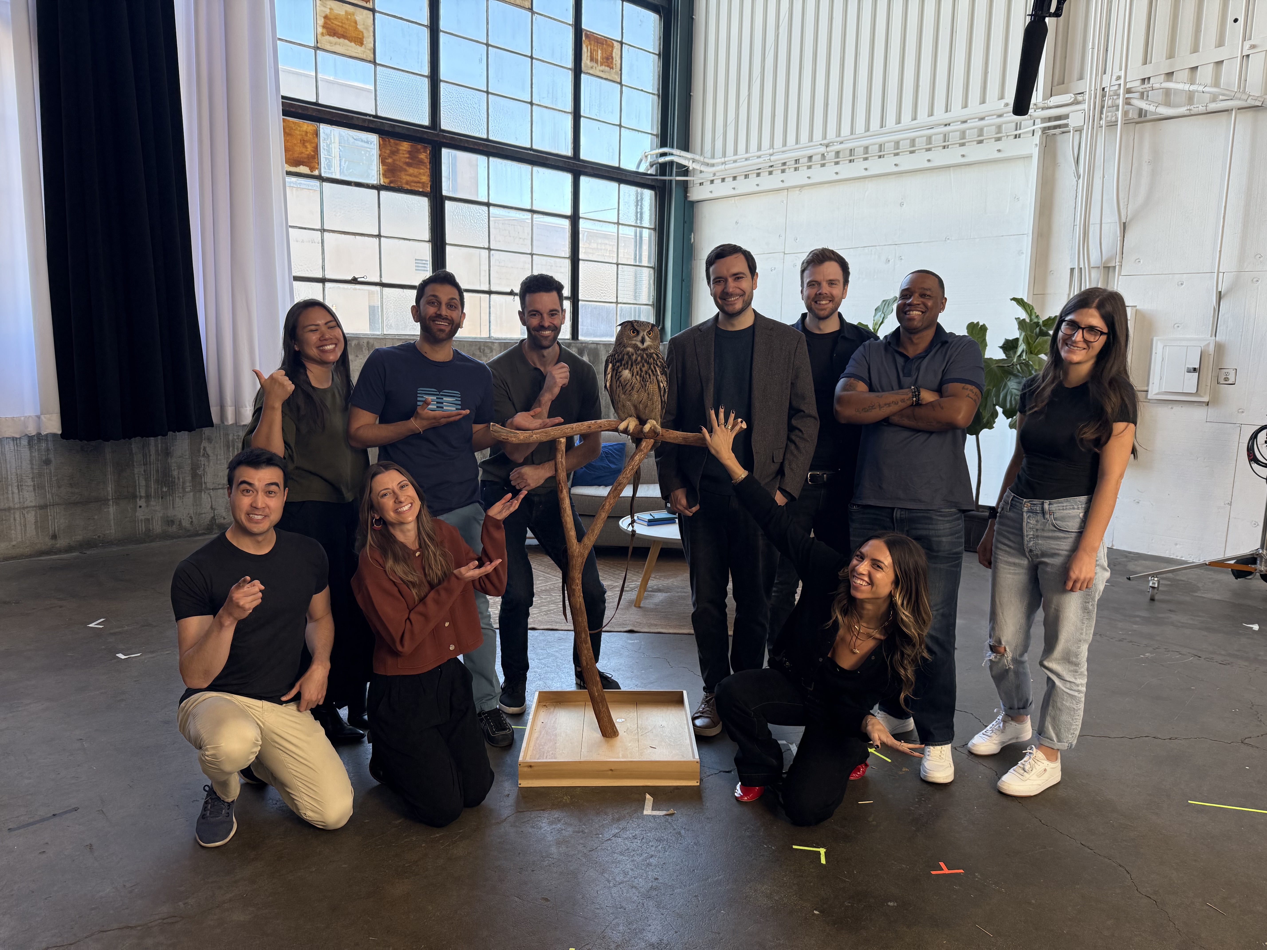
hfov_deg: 71.6
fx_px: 878
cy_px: 475
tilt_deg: -9.4
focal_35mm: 24
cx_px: 634
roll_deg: -1.3
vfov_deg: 56.8
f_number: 1.78
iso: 160
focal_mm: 6.76
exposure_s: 1/224
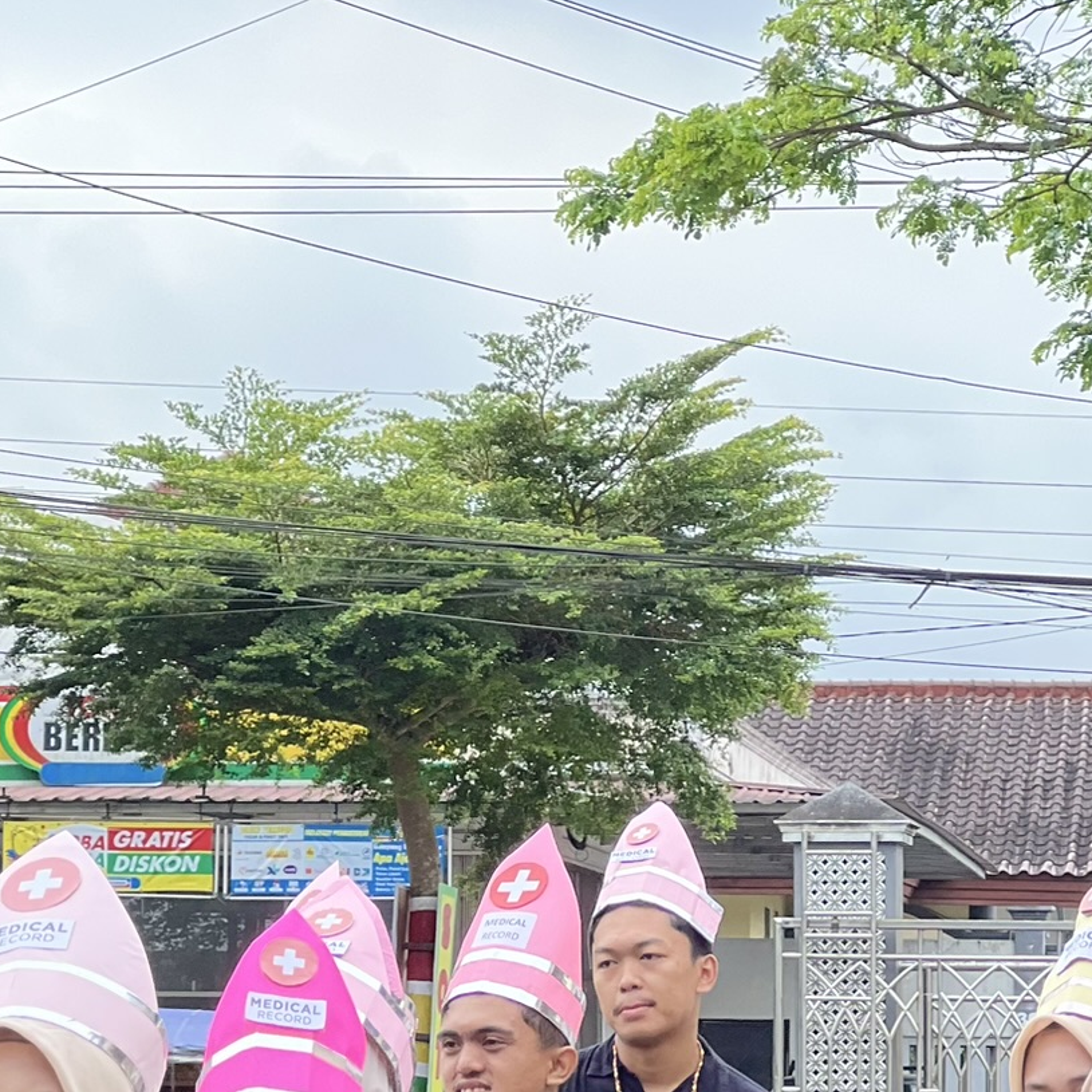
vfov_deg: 10.2
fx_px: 6103
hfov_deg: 10.2
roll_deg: -0.6
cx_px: 665
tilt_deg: +2.0
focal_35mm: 171
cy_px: 1008
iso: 40
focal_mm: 9
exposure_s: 1/141
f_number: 2.8
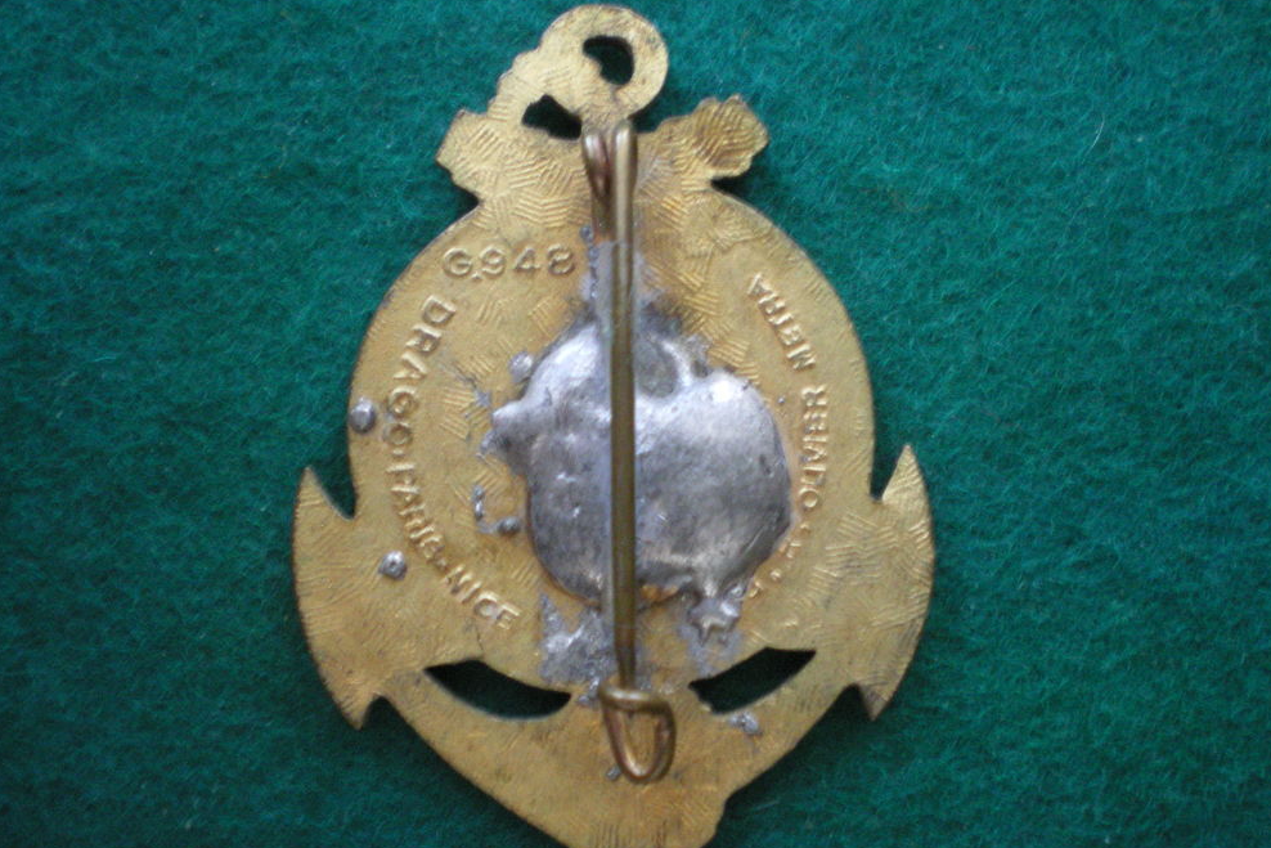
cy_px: 474
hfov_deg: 48.5
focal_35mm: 40
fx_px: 1412
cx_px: 636
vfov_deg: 33.4
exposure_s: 1/15
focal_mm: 6.3
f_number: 3.1
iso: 400
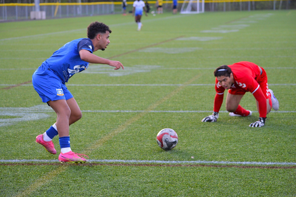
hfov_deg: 17.5
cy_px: 98
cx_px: 148
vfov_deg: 11.7
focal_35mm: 117
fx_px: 961
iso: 1100
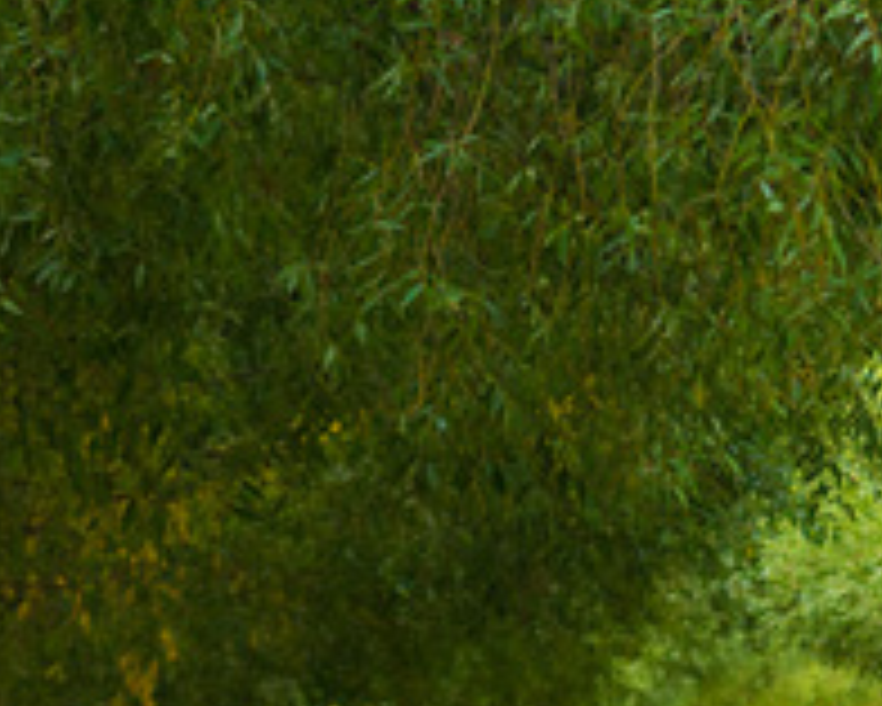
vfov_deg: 5.2
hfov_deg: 6.5
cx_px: 1022
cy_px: 670
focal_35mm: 297
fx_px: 7751
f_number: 5.6
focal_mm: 55
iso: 400
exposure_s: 1/100
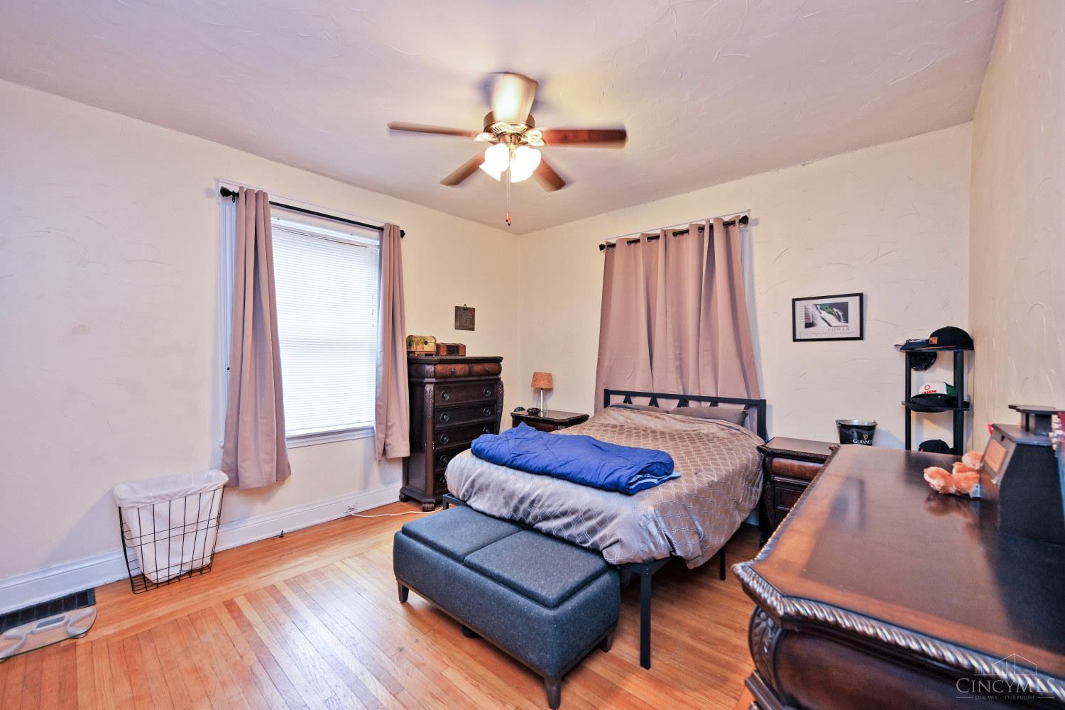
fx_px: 414
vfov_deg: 81.2
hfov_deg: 104.3
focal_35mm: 14
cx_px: 532
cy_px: 355
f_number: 4
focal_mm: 14
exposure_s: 1/60
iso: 450
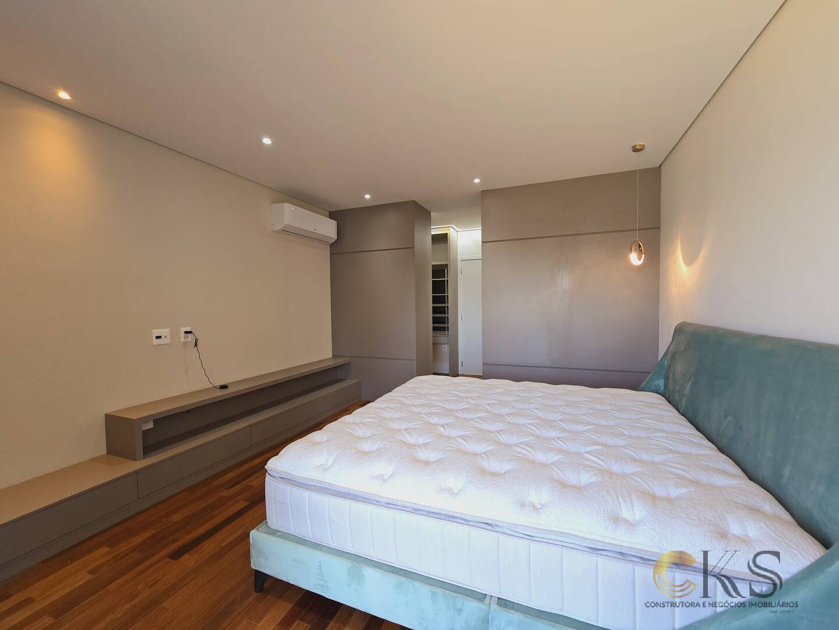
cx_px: 420
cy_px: 315
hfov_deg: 106.2
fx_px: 315
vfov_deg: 89.9
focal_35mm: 13
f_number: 2.2
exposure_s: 1/60
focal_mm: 2.2
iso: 64
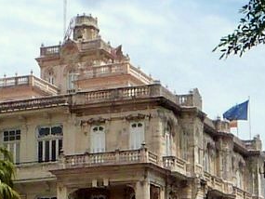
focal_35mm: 116
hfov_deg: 17.0
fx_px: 888
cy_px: 159
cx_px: 125
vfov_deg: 12.7
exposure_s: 1/1000
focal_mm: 5.1
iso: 500
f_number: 8
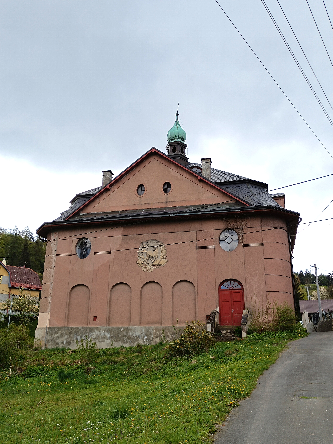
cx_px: 166
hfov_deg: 56.8
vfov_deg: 71.6
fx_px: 308
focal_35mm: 24
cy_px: 222
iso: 50
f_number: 1.88
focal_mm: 5.59
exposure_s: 1/657
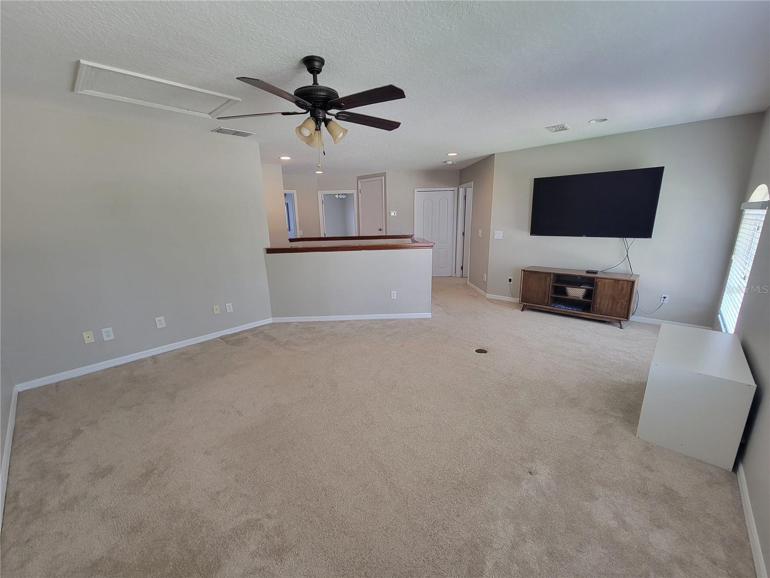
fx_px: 289
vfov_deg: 89.9
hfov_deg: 106.2
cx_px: 385
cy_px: 289
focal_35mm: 13
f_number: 2.2
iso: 250
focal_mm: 2.2
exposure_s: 1/60
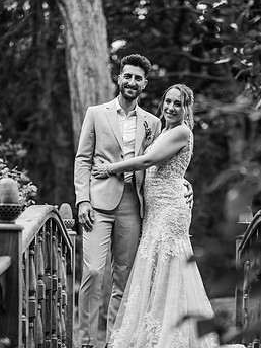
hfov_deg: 13.9
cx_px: 136
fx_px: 1074
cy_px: 227
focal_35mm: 107
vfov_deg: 18.3
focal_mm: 85
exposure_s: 1/1000
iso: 100
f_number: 2.2
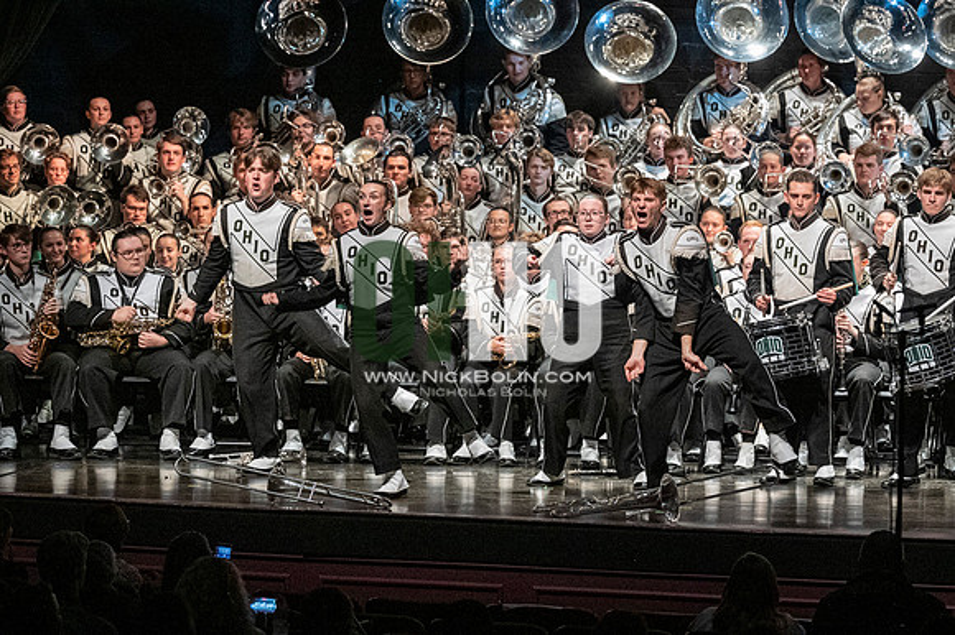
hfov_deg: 11.0
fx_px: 4958
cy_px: 318
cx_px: 478
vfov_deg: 7.3
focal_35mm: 187
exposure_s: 1/500
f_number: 4
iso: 4000
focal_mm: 125
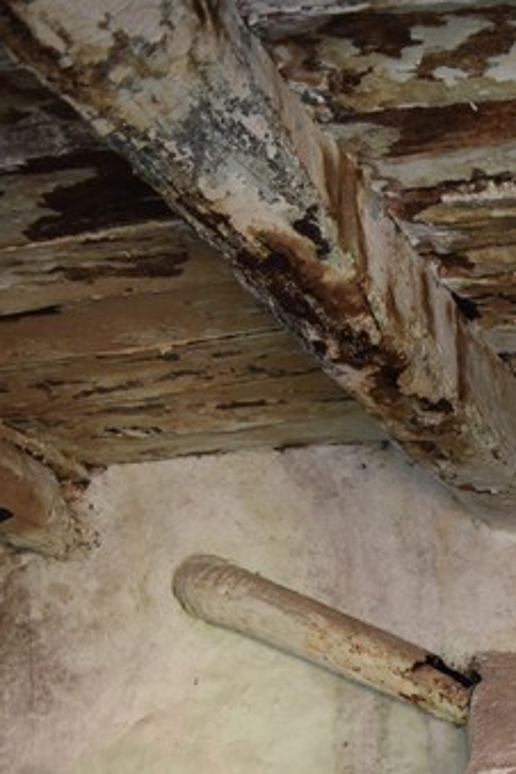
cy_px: 1069
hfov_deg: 15.1
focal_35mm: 85
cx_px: 728
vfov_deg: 21.2
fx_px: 1827
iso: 1000
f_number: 3.5
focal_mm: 20
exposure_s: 1/60
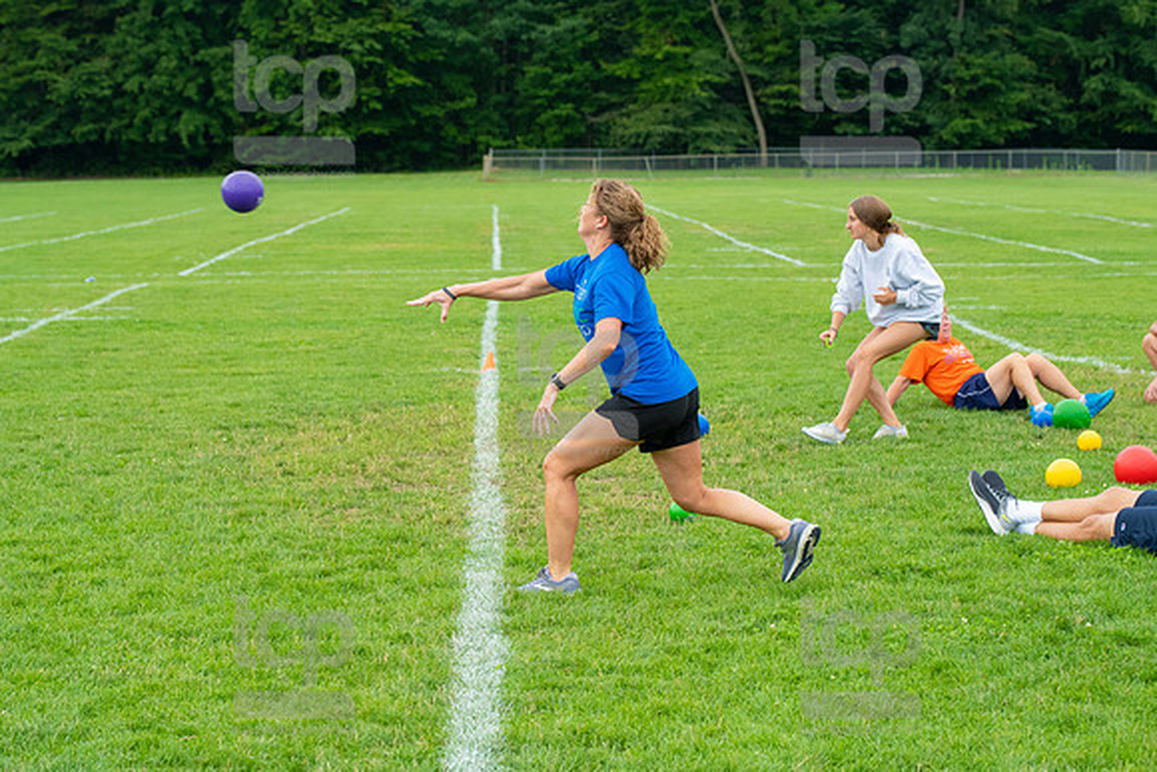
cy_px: 386
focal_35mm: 92
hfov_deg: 22.1
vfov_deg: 14.9
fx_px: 2957
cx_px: 578
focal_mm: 92
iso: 1250
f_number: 5.6
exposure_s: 1/1000
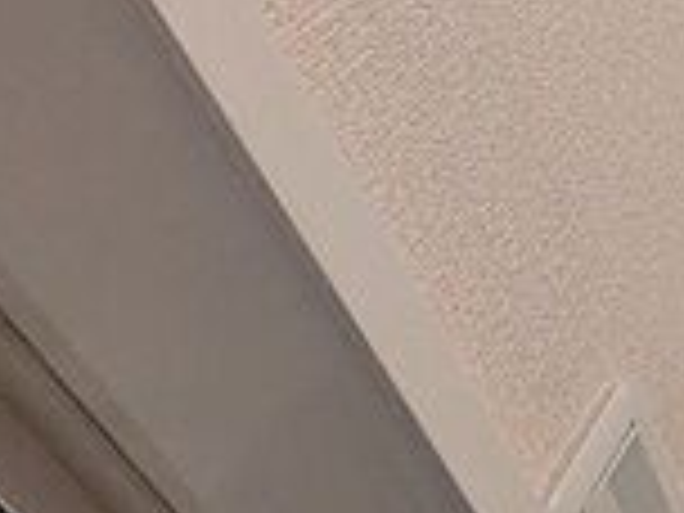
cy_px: 58
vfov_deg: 24.2
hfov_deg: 20.8
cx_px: 1269
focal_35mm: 59
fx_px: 1166
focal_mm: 1.83
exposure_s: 1/120
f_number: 2.2
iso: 331
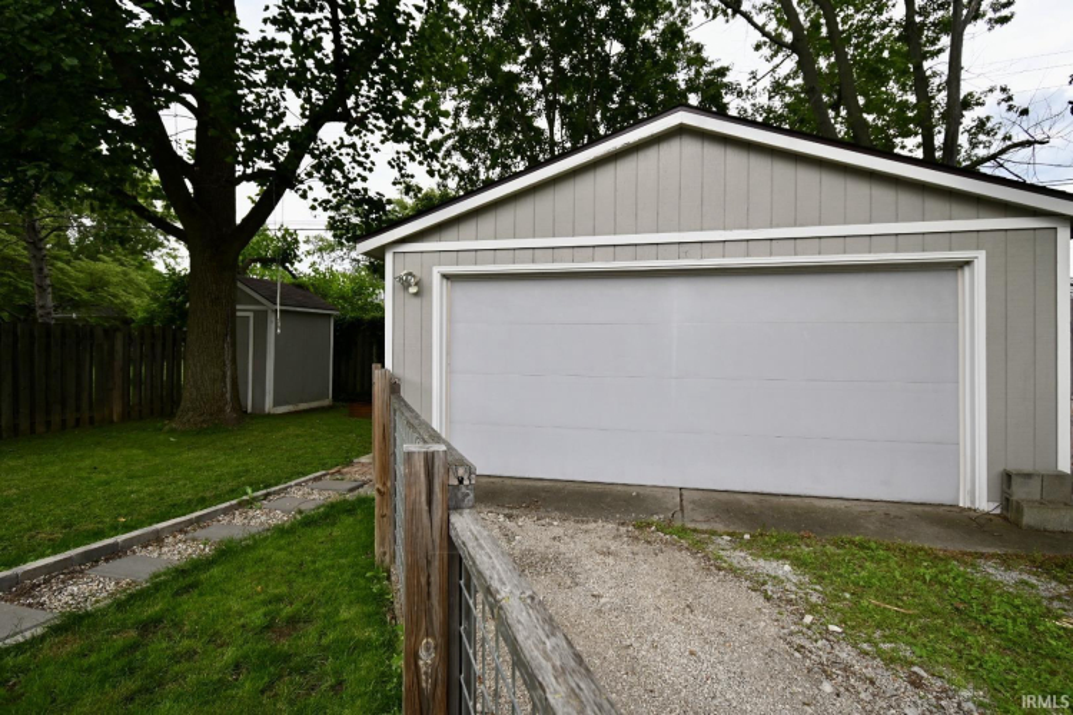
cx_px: 536
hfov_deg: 90.0
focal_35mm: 18
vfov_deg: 67.4
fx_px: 536
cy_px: 358
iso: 180
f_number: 5.6
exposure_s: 1/250
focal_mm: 12
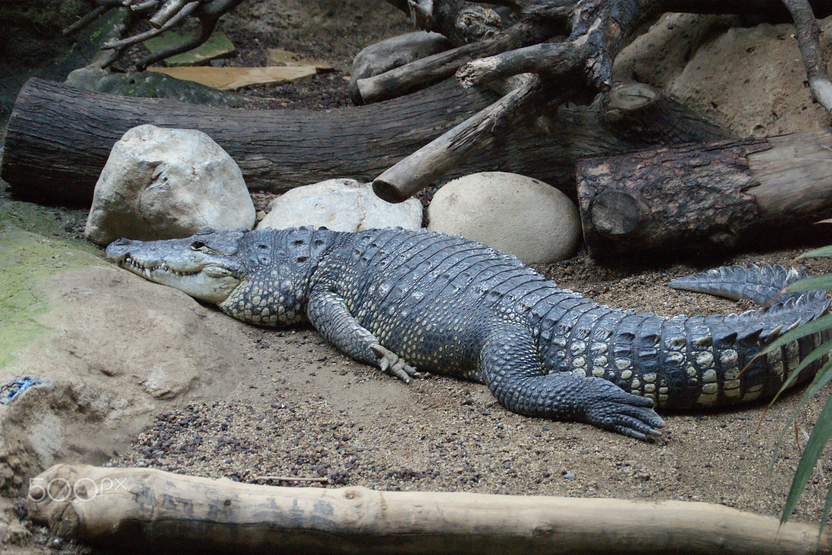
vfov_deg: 19.9
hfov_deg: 29.5
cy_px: 278
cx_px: 418
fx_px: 1583
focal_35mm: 69
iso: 1600
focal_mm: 45
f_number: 4.5
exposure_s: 1/30
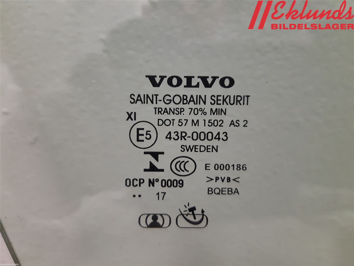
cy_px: 133
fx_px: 266
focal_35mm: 26
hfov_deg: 67.3
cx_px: 177
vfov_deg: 53.1
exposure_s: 1/50
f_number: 1.7
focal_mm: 3.93
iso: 320
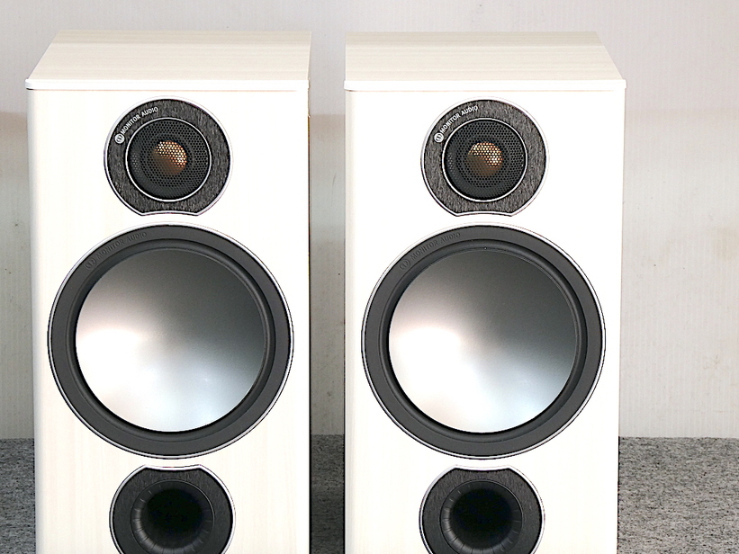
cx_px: 324
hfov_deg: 13.6
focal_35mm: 145
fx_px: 3096
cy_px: 308
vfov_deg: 10.2
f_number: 5.2
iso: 100
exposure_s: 1/15
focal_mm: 22.3
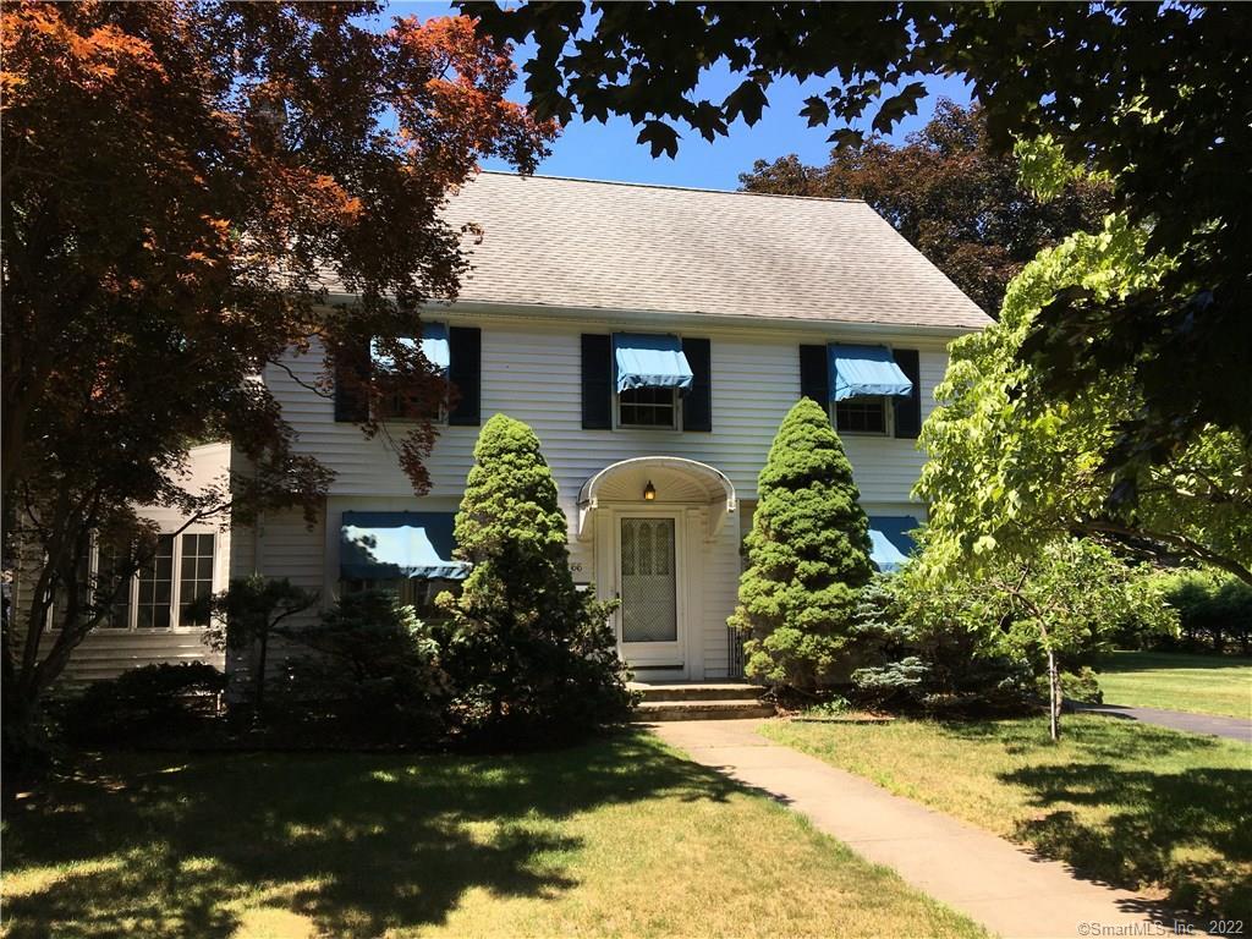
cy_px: 470
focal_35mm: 29
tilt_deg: +6.3
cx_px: 626
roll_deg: +0.6
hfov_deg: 61.7
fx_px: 1049
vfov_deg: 48.2
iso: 25
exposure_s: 1/884
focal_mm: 4.15
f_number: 2.2
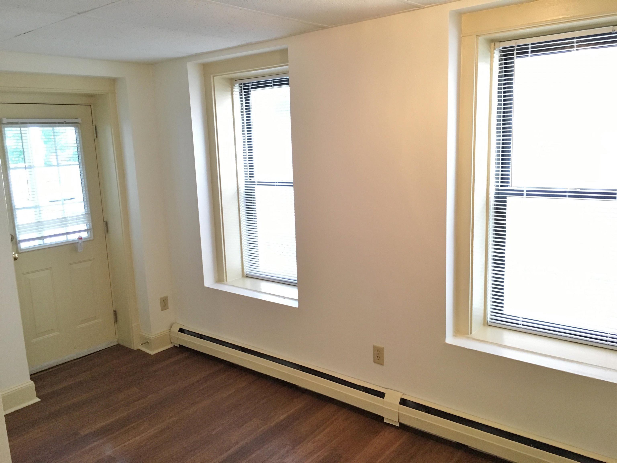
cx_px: 308
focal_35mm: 29
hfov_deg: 61.7
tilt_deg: -10.3
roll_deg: +2.0
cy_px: 232
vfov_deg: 48.2
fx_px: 517
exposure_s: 1/30
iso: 160
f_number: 2.2
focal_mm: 4.15
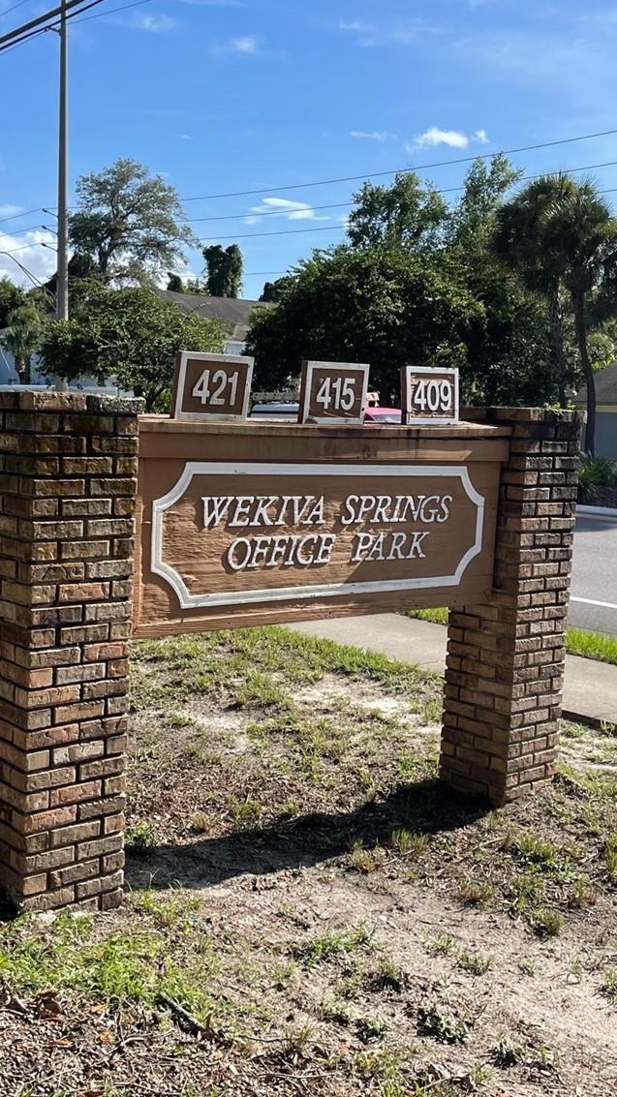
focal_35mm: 40
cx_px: 209
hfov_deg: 29.5
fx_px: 1164
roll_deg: -1.4
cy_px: 517
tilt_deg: -6.6
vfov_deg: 50.5
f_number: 1.6
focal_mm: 5.1
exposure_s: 1/2660
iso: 32
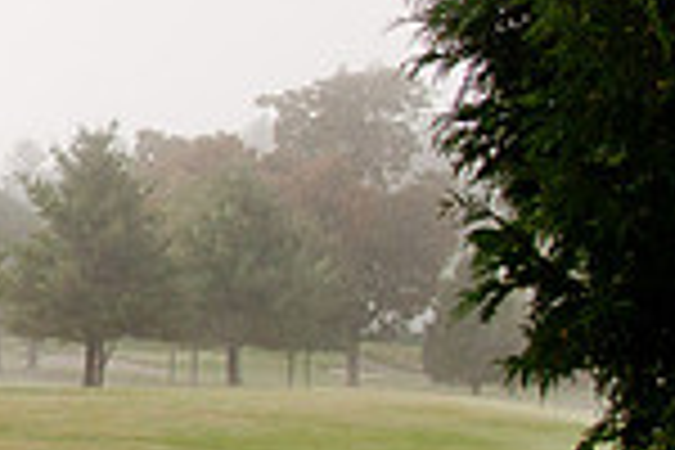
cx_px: -612
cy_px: 43
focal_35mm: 203
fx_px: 3805
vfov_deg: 6.8
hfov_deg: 9.6
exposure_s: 1/8000
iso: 400
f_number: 4
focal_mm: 35
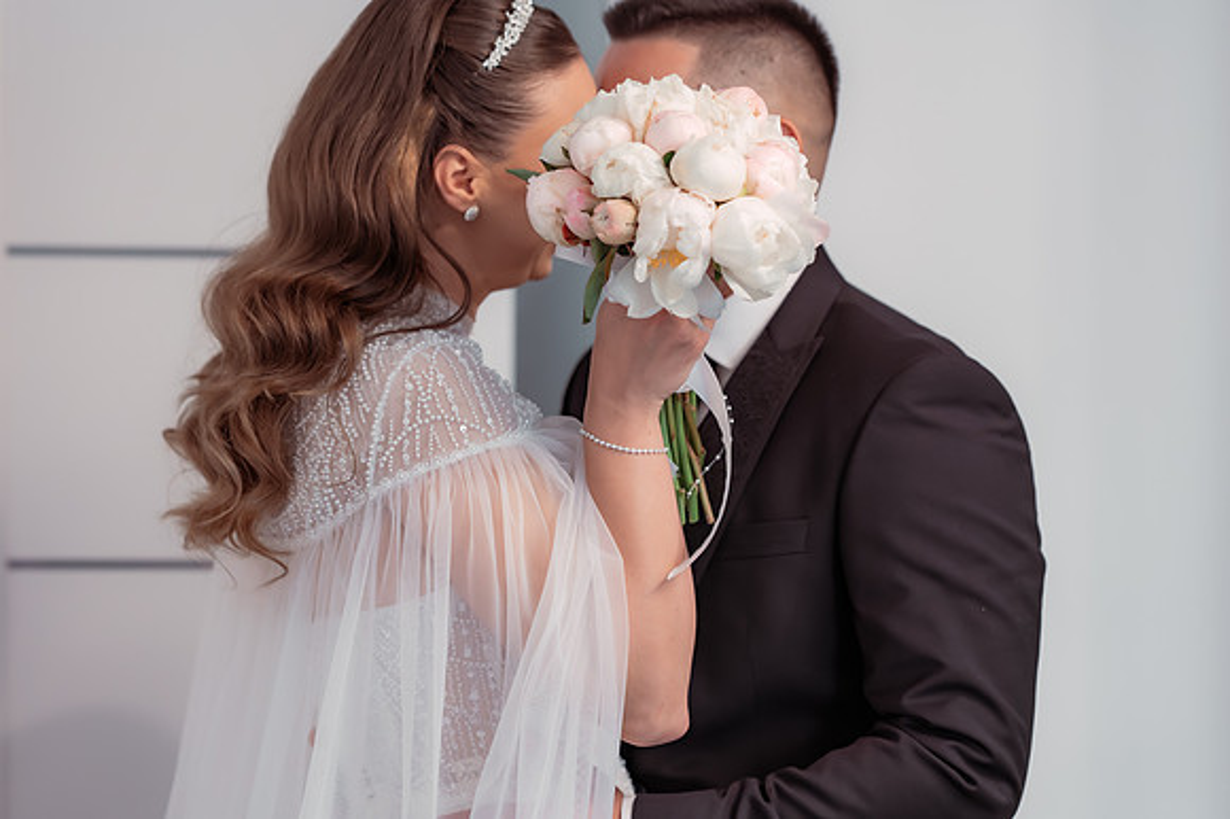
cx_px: 615
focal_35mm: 85
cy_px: 410
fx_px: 2902
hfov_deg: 23.9
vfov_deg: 16.1
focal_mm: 85
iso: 1600
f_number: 2.8
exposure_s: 1/320
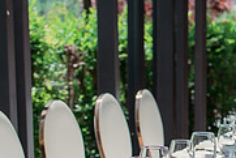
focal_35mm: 115
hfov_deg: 17.5
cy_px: 236
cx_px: 213
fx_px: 754
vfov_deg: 11.5
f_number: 3.2
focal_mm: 35
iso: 125
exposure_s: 1/1000
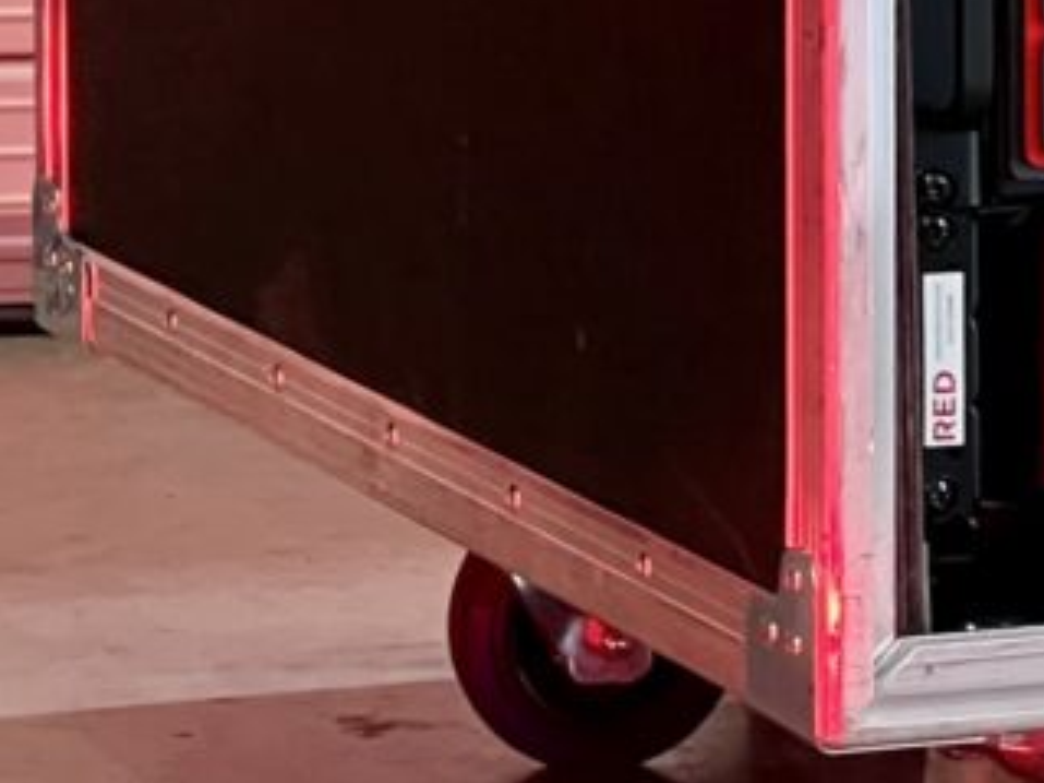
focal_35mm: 330
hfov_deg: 5.9
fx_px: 9949
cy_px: -393
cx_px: 1577
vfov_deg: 4.5
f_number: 2.8
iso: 200
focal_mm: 9
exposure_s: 1/50
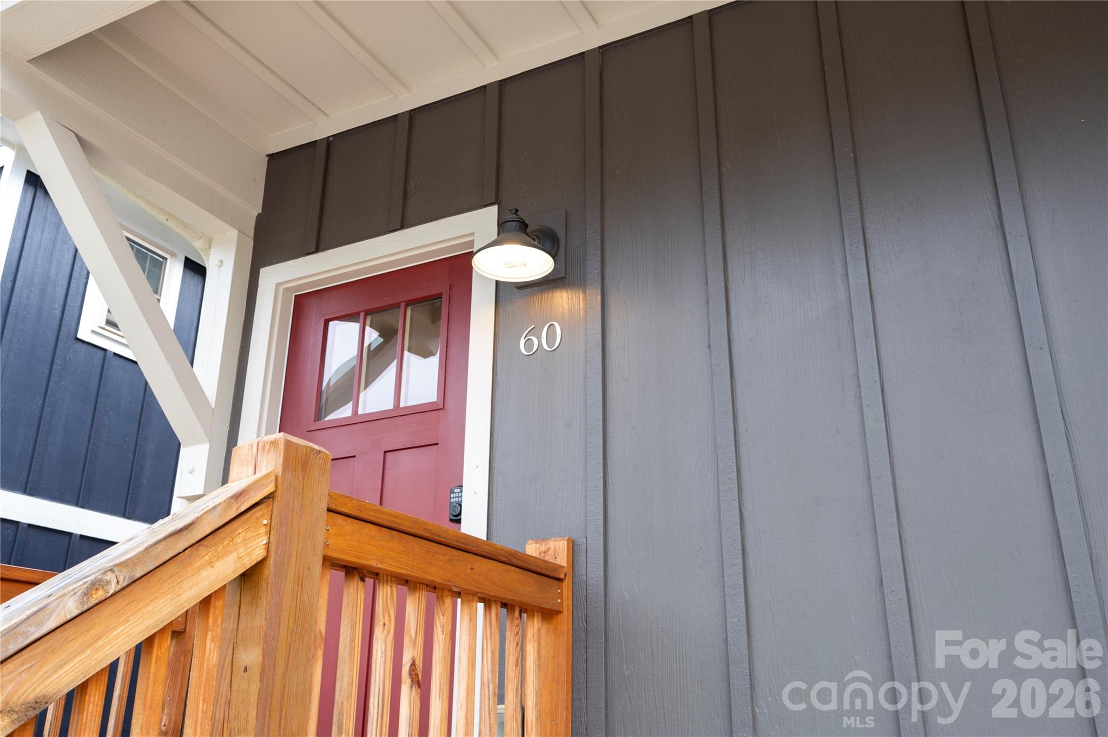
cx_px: 554
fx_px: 923
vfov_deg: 43.5
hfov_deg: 62.0
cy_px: 368
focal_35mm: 30
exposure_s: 1/30
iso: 200
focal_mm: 30
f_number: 8
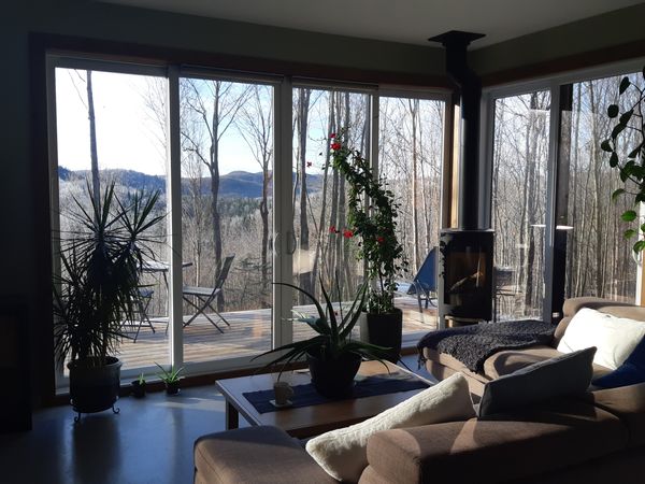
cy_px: 242
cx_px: 322
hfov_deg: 67.3
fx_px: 484
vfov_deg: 53.1
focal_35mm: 26
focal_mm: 3.93
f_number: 1.7
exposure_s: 1/287
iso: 40
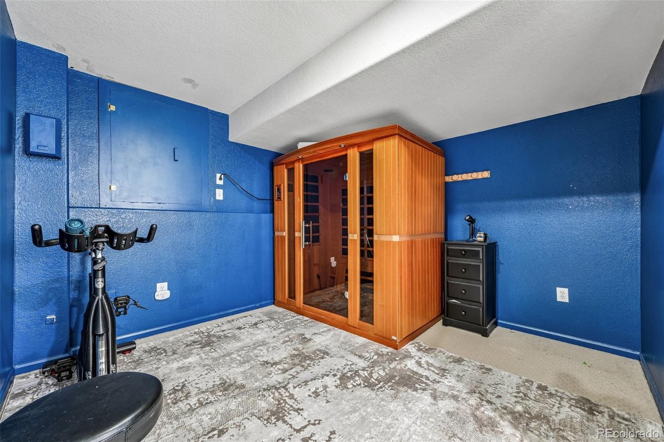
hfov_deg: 104.3
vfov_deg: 81.2
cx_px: 332
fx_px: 258
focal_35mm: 14
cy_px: 221
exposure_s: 1.6
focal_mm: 14
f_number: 11
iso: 400
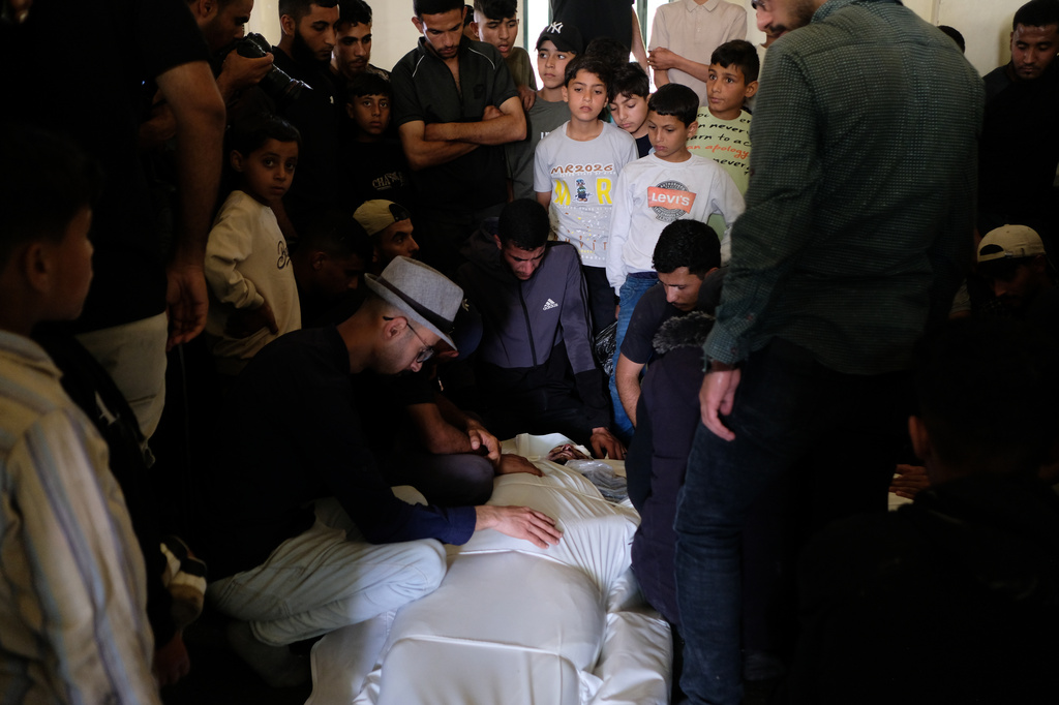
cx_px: 530
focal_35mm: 35
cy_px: 352
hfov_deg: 54.4
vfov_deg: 37.8
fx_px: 1029
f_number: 2
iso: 1000
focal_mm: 23
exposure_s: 1/60
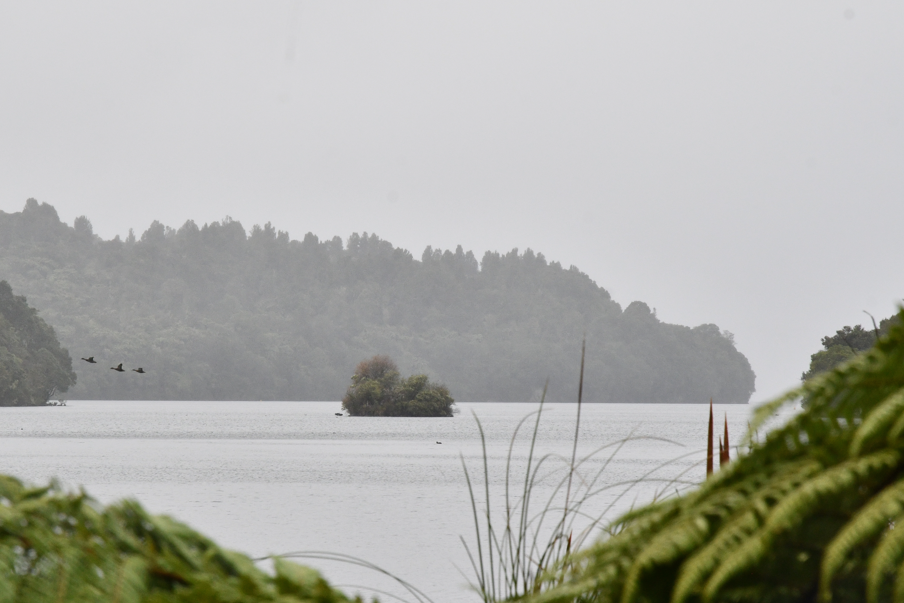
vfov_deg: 8.5
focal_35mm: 161
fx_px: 4043
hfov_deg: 12.8
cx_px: 350
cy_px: 301
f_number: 11
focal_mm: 80
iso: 800
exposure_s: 1/640
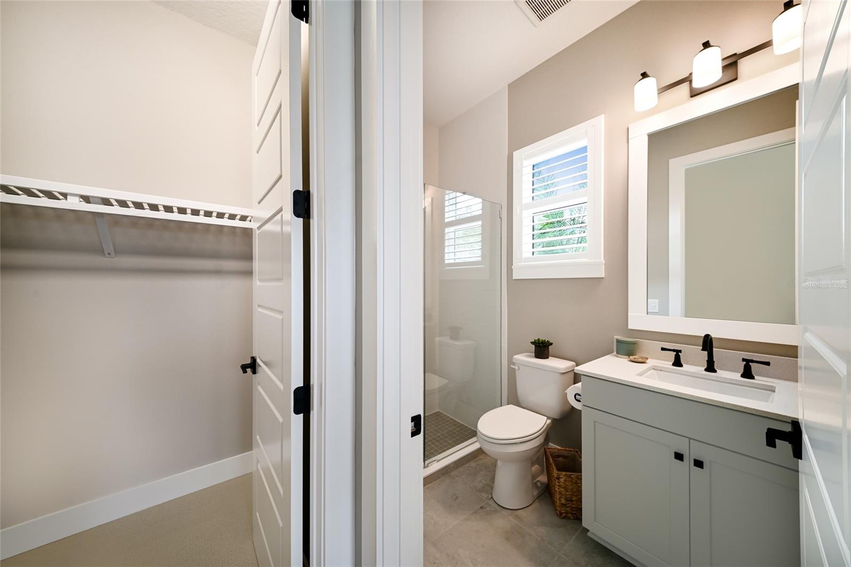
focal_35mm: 12
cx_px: 426
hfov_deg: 112.6
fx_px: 284
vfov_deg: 90.0
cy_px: 284
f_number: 8
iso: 800
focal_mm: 12
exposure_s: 1/10
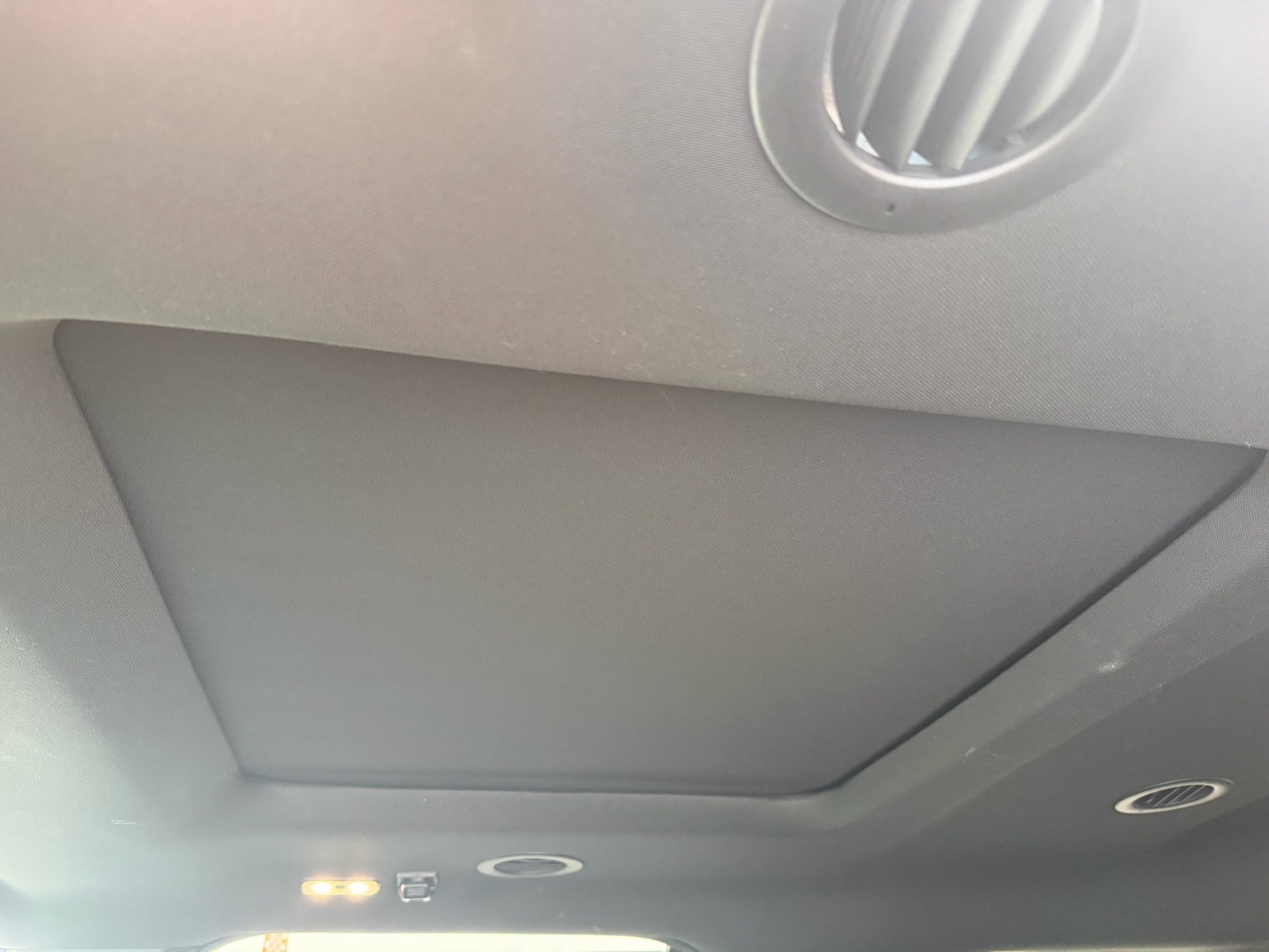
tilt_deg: +37.2
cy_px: 476
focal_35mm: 24
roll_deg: +7.5
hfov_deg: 71.6
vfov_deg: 56.8
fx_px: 880
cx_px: 634
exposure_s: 1/60
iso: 640
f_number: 1.78
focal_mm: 6.76
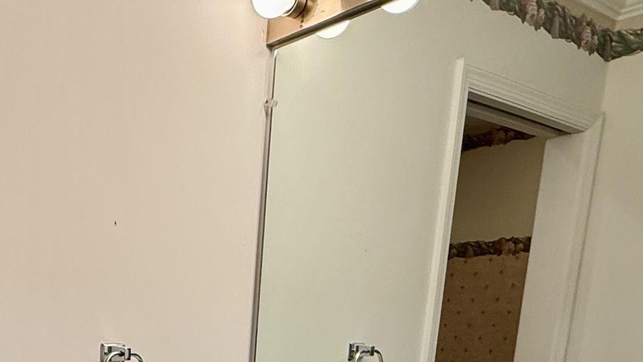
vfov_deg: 23.3
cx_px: 68
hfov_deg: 43.4
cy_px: 513
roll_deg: -0.6
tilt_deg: -13.6
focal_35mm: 43
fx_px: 733
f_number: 2.2
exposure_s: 1/120
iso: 200
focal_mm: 2.22
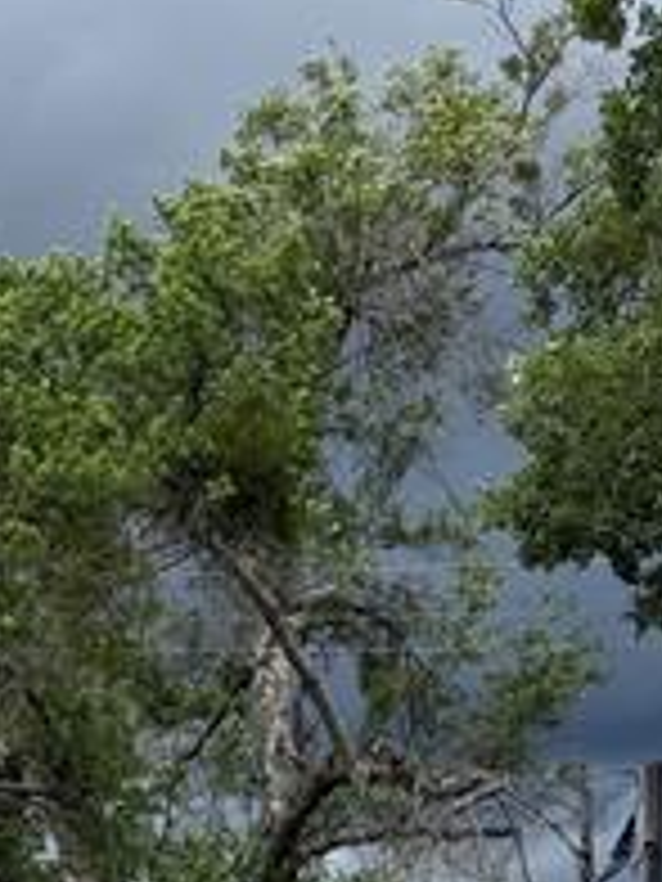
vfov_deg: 17.7
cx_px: 189
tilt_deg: -9.3
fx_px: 2397
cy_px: 1480
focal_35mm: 94
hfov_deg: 15.7
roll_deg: +0.4
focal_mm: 6.76
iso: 80
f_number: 1.78
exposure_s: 1/780
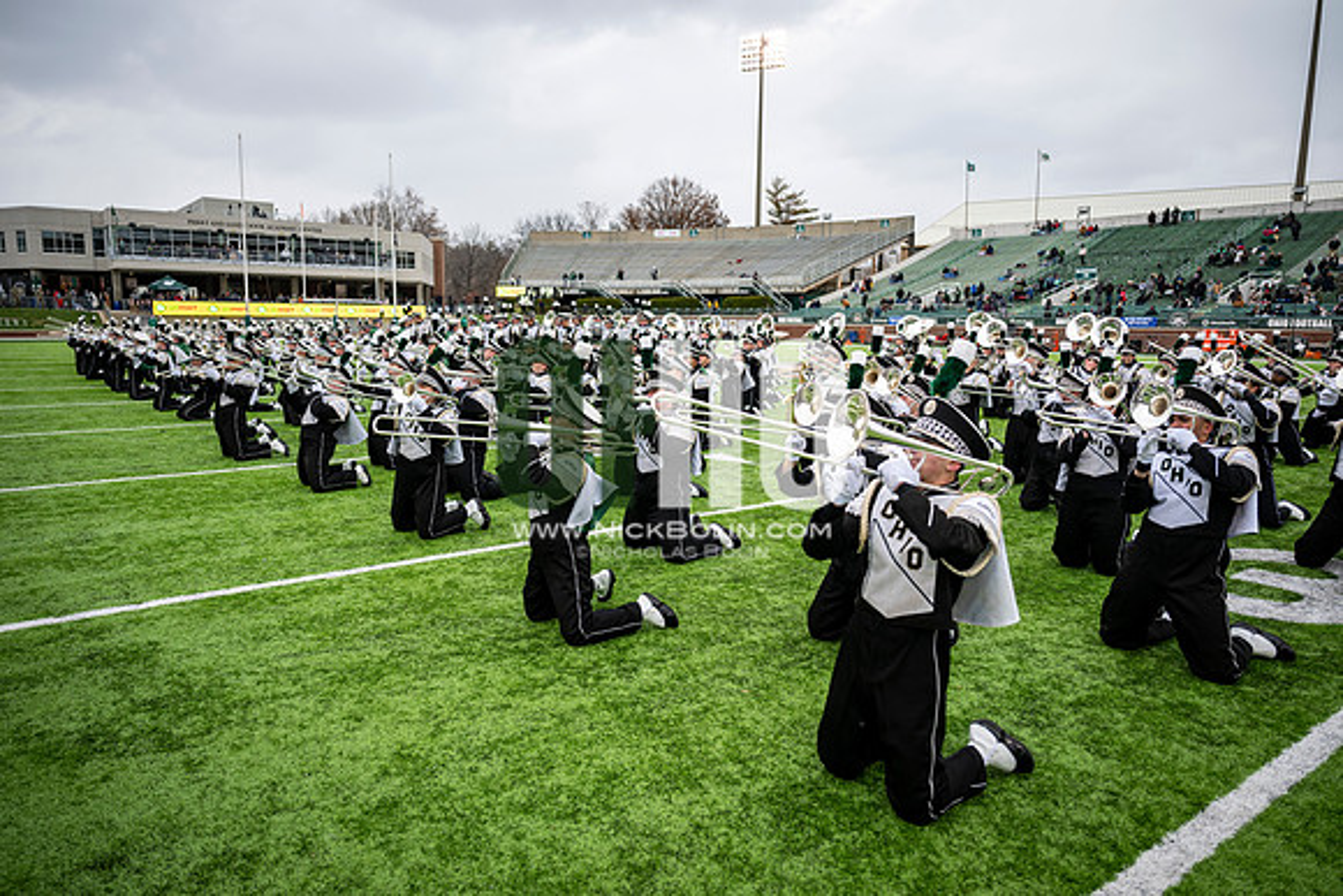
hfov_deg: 73.7
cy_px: 448
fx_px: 896
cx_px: 672
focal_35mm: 24
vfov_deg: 53.2
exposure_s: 1/500
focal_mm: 24
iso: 100
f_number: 2.8
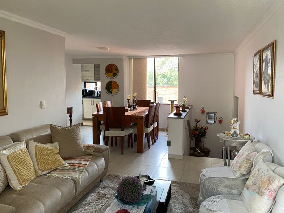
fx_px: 230
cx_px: 141
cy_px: 106
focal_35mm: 28
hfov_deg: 63.5
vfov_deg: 49.7
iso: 125
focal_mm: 4.25
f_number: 1.8
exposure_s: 1/69
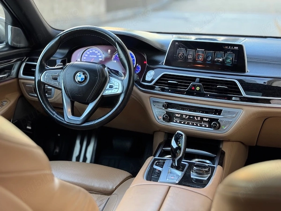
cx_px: 140
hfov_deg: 39.7
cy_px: 106
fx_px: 390
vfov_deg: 30.3
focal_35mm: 48
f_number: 1.78
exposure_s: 1/134
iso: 125
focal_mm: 6.76
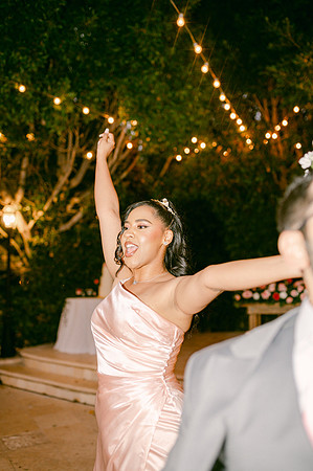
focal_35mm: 35
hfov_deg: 37.8
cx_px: 156
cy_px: 236
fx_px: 457
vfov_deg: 54.5
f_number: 2
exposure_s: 1/160
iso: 1000
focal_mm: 35
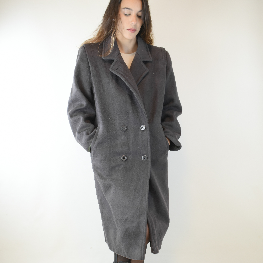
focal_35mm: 43
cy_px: 158
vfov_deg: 39.0
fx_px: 370
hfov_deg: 39.2
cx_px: 132
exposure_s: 1/60
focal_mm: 22
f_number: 4
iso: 400
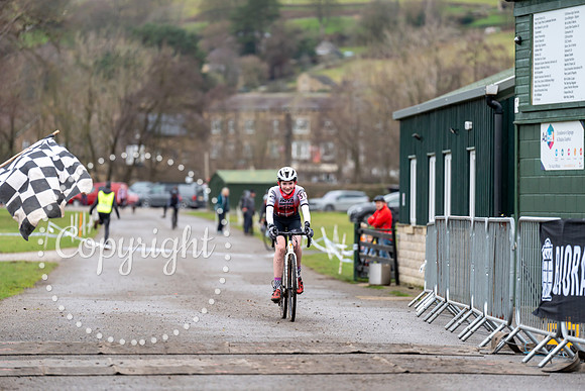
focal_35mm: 200
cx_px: 292
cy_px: 196
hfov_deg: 10.3
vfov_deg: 6.9
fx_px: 3251
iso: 800
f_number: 3.2
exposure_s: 1/1000
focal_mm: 200
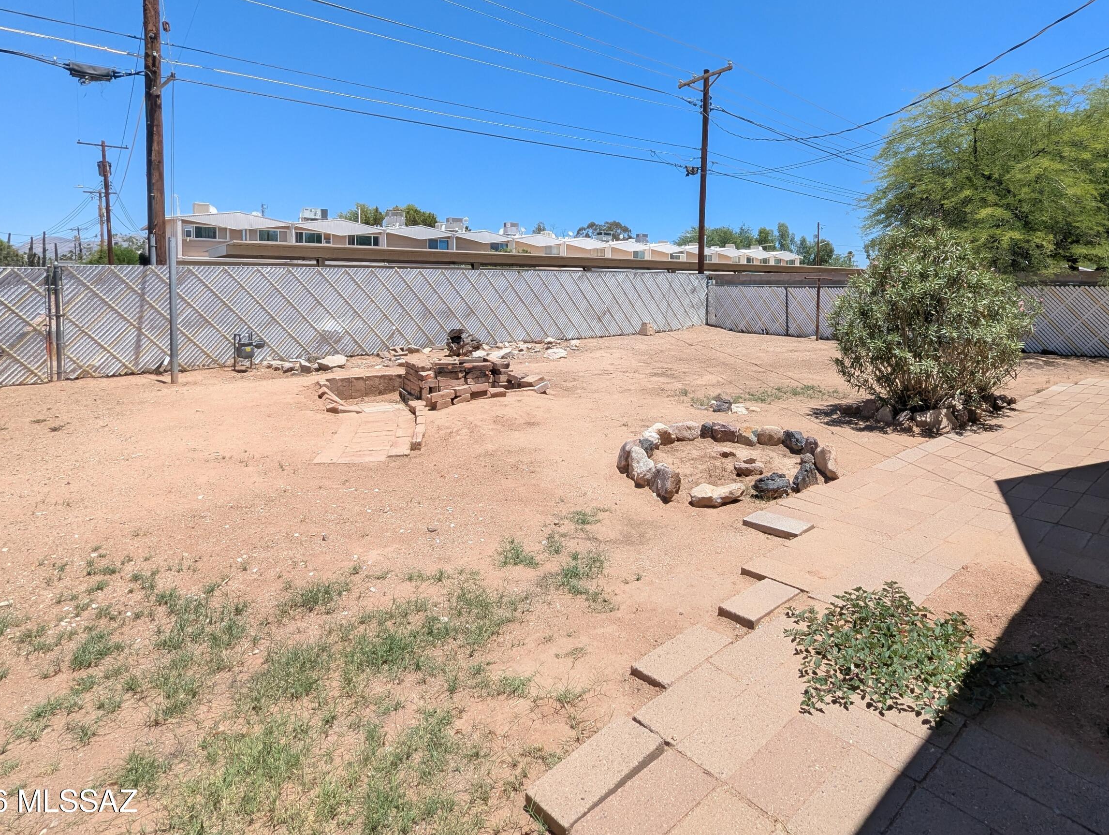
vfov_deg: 73.4
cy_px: 305
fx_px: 545
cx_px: 641
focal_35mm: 17
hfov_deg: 90.2
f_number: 2.2
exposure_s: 1/1381
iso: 48
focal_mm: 1.95
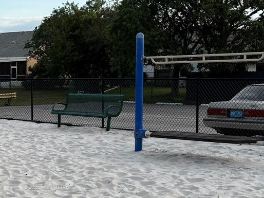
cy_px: 97
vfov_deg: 18.2
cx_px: -23
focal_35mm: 81
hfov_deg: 22.8
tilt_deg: -2.8
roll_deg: +0.0
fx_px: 617
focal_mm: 5.96
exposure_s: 1/2242
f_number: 1.6
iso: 50
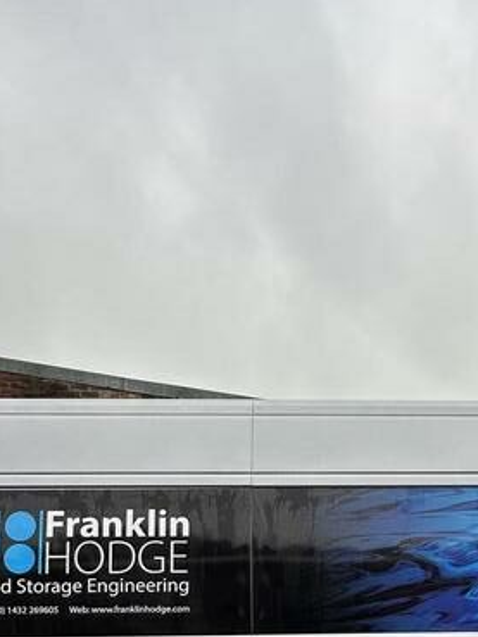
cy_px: 620
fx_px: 626
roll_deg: +2.4
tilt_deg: -4.4
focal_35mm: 34
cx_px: 397
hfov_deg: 39.8
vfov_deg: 46.3
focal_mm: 2.22
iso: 40
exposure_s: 1/142
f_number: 2.2
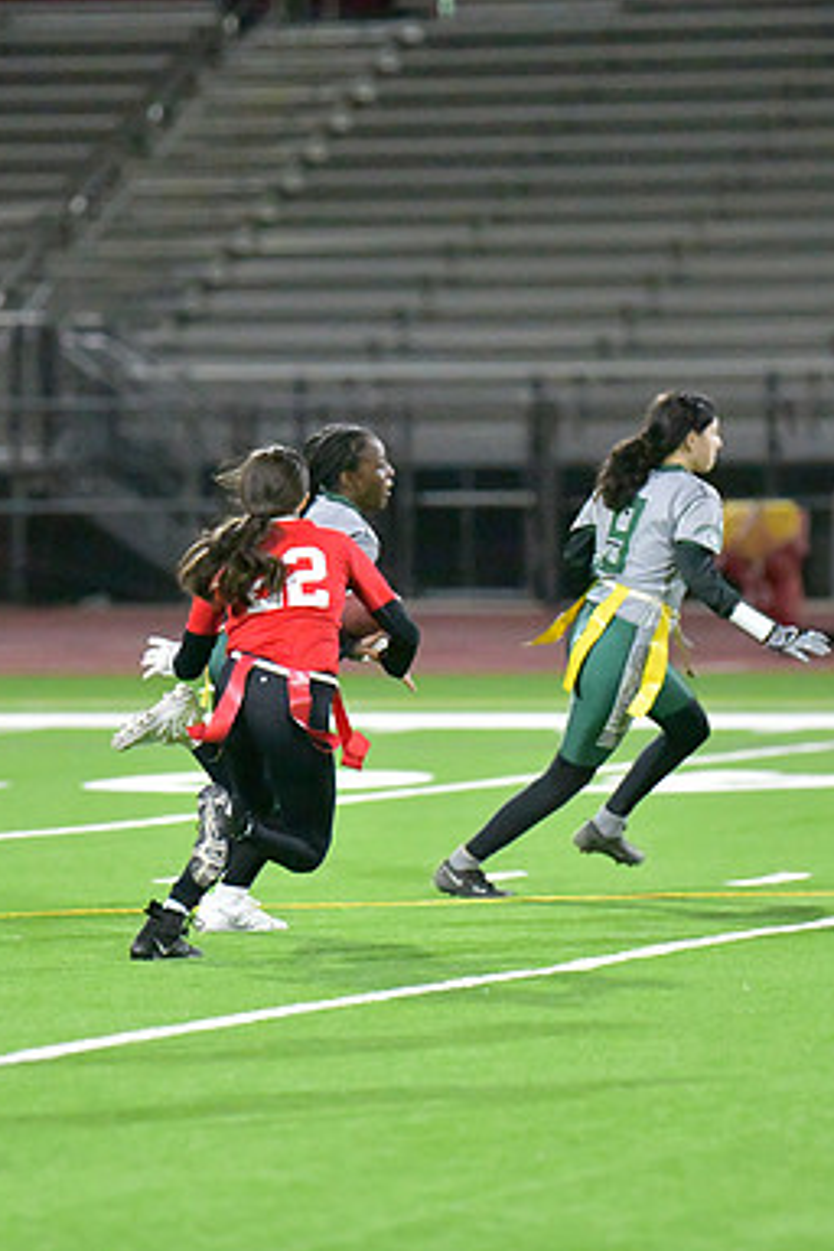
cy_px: 627
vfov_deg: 6.5
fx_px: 11015
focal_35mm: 317
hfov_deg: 4.3
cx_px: 378
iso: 25600
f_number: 2.8
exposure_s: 1/3200
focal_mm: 210
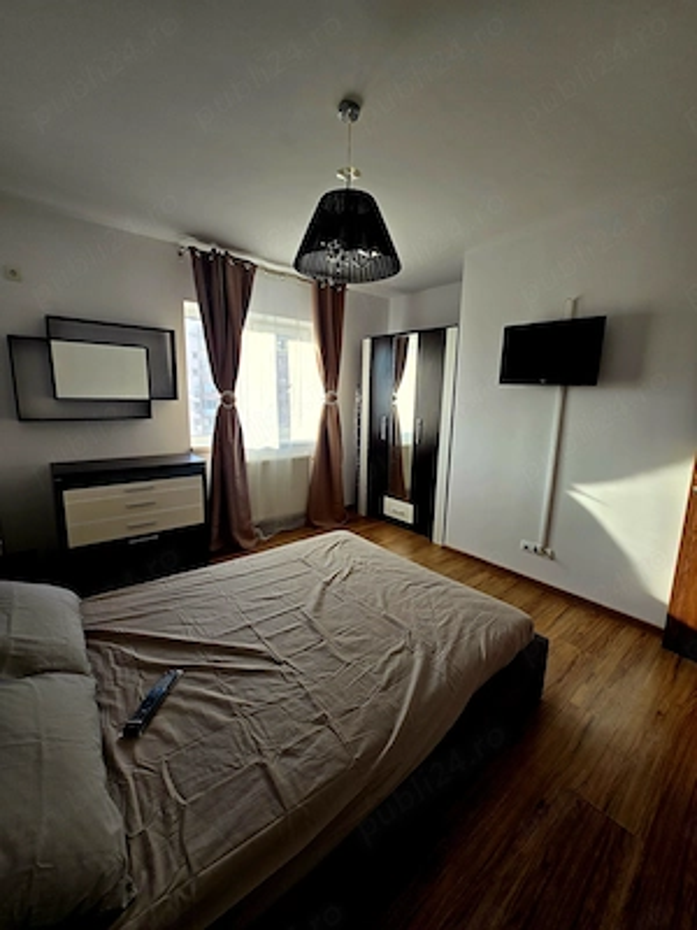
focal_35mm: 13
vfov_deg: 106.2
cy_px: 465
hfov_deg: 89.9
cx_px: 348
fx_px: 349
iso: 50
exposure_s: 1/152
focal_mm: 2.2
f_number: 2.2
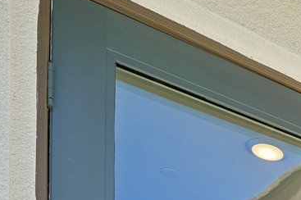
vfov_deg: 13.7
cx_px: 521
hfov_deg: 21.5
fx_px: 560
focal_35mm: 67
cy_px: 495
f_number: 9
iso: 100
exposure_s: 1/100
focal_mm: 12
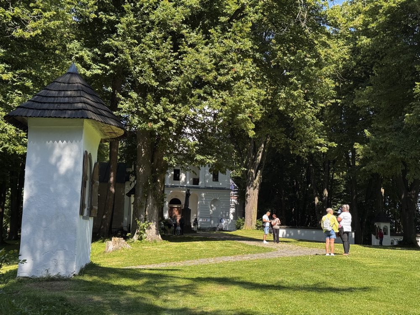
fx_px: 583
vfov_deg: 30.3
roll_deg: -1.3
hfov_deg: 39.6
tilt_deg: +7.5
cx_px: 210
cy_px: 158
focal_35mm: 48
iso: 64
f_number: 1.78
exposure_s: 1/980
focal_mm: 6.76
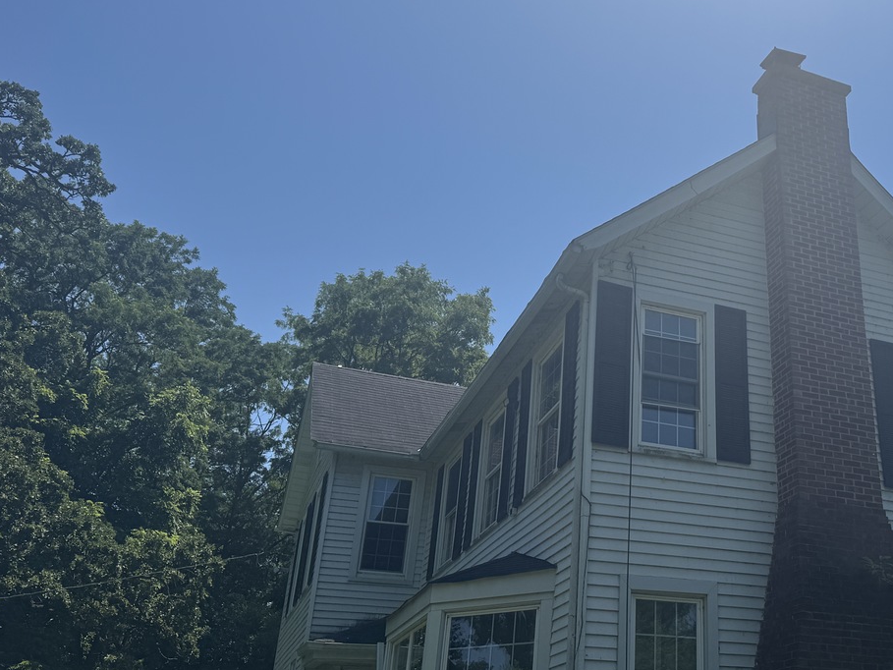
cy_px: 309
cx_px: 682
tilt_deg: +25.1
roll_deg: -0.2
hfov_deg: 47.0
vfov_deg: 37.7
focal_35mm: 38
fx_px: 980
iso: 80
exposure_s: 1/7937
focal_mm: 6.76
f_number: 1.78
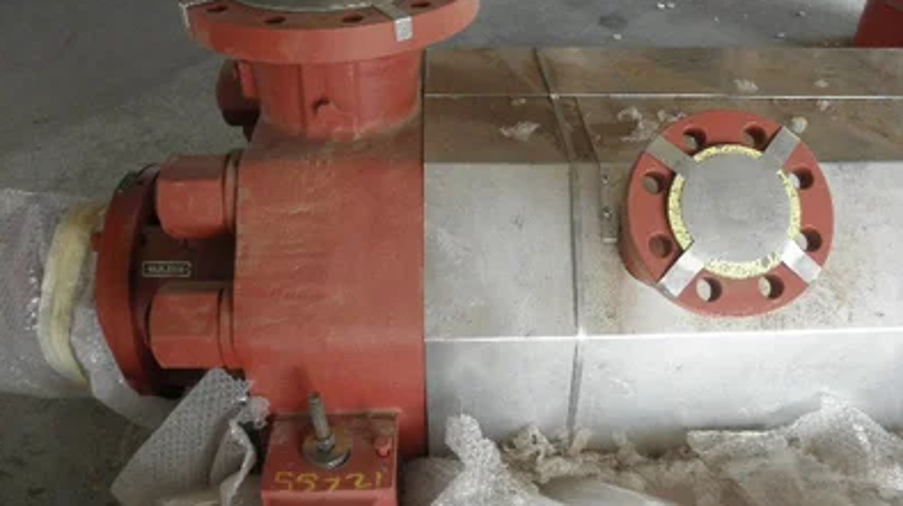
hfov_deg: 62.7
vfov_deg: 37.5
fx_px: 742
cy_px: 192
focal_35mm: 31
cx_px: 454
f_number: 3
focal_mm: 5
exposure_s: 1/40
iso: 100
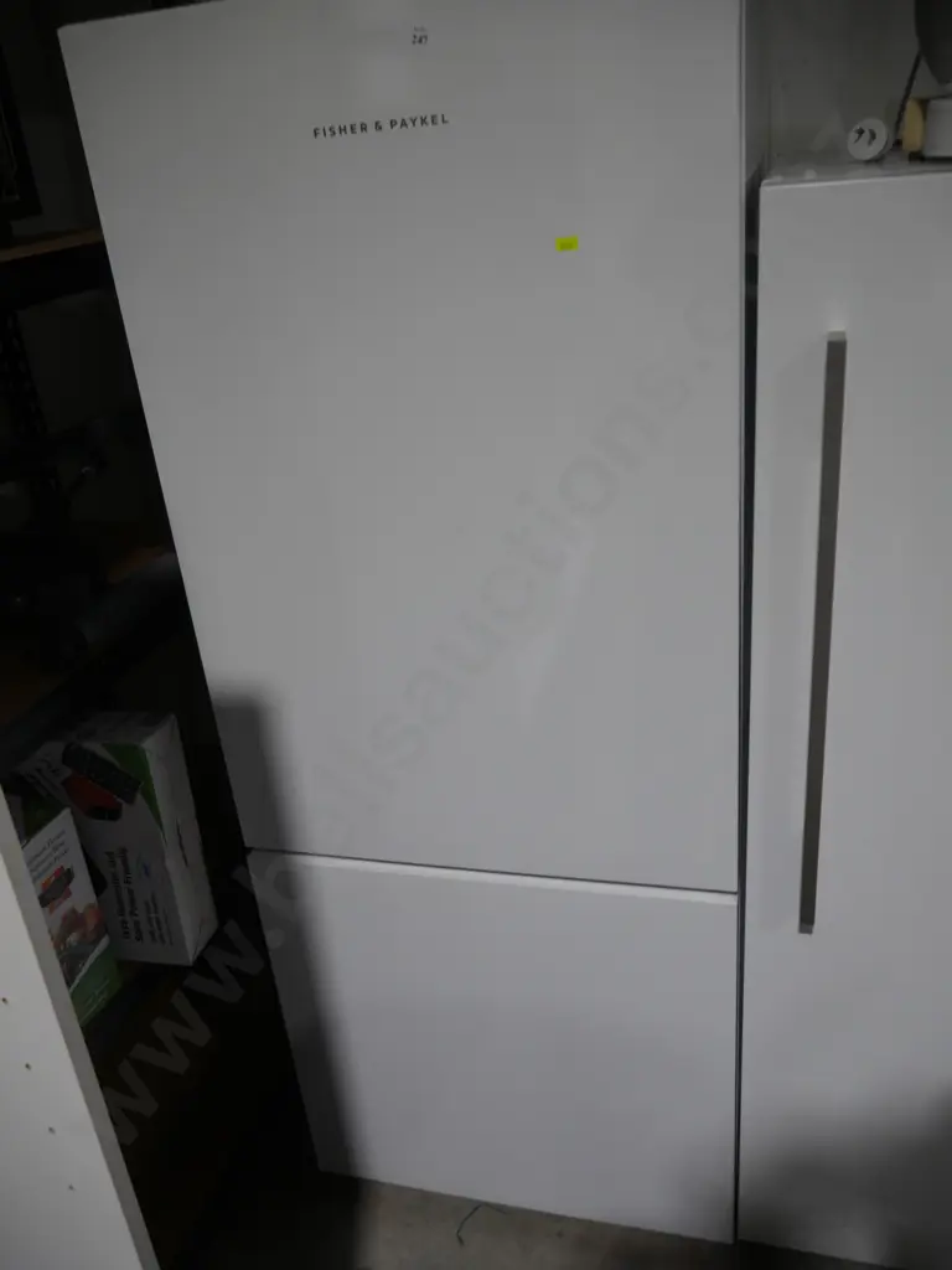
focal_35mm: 28
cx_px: 476
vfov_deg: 63.4
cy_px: 635
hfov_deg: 49.7
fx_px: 1027
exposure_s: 1/100
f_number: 3.5
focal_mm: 14
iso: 200
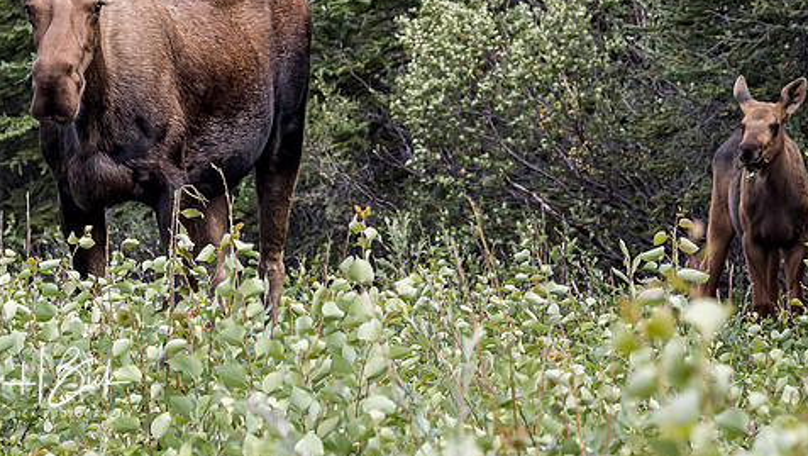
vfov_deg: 2.7
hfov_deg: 4.8
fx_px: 9604
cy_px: -94
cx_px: 324
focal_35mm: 448
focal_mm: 110
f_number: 6.3
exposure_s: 1/320
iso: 400
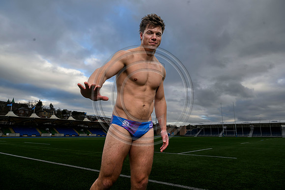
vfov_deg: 53.2
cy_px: 95
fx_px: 190
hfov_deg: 73.7
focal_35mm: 24
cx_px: 142
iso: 320
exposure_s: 1/200
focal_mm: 24
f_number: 8
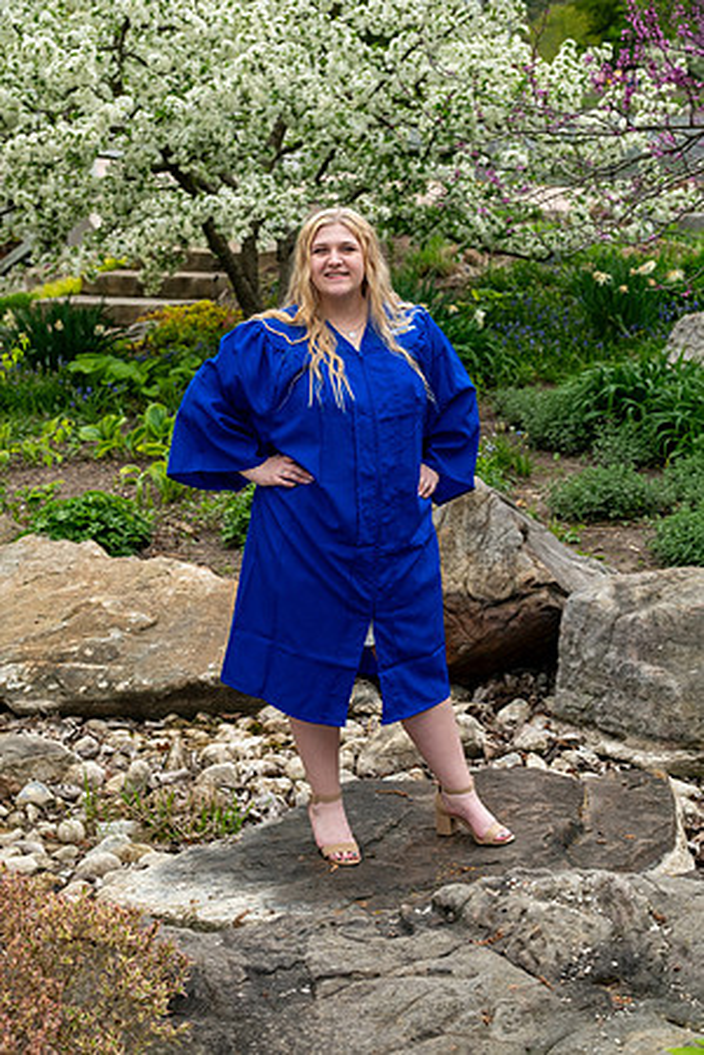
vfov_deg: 27.0
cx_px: 352
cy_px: 528
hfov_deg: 18.2
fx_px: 2200
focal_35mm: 75
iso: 250
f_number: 4.5
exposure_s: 1/250
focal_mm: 50
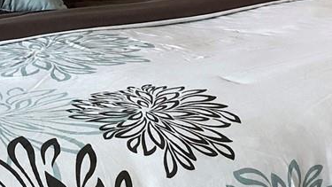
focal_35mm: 130
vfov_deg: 9.3
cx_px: -1
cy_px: 58
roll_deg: +3.1
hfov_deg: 16.2
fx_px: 1145
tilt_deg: -12.0
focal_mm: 3.99
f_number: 1.8
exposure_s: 1/30
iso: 32
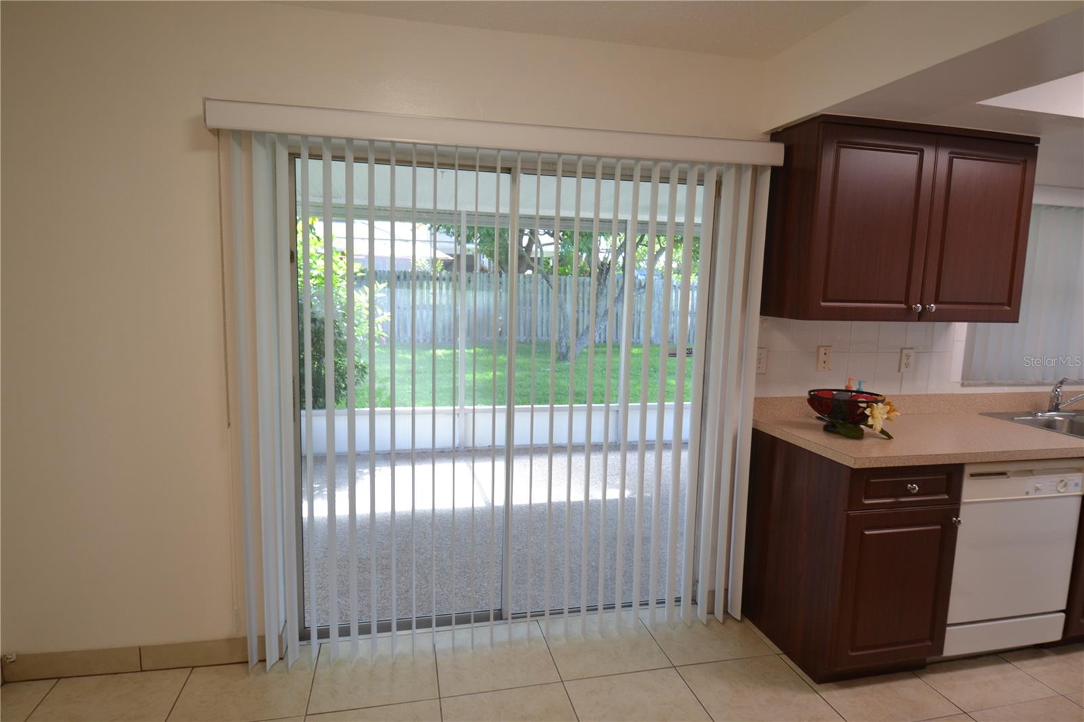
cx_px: 542
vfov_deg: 63.2
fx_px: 587
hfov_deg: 85.4
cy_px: 361
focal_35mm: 20
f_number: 4.5
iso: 400
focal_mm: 13
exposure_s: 1/80
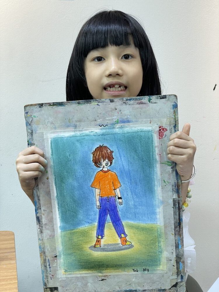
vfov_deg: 36.8
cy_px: 146
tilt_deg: -9.4
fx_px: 439
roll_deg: -0.2
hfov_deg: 28.0
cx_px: 110
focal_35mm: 52
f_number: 2
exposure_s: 1/100
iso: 80
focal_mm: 6
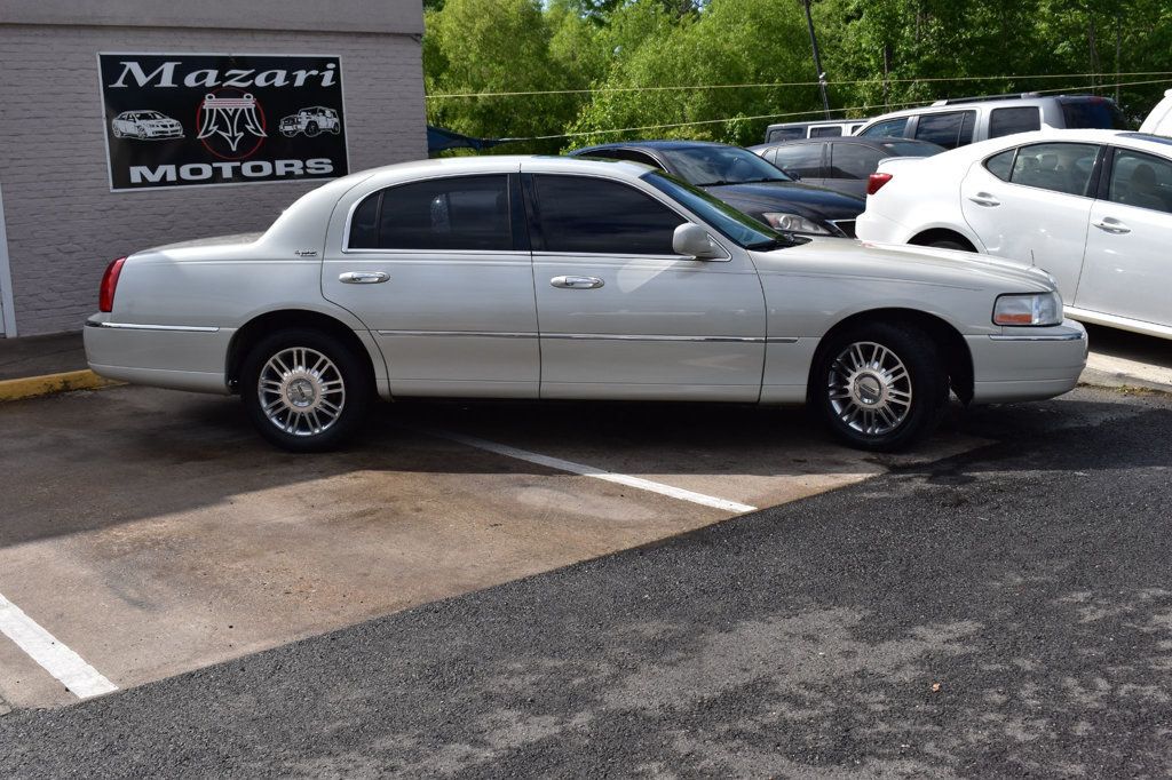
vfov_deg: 33.0
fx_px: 1318
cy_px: 390
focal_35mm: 40
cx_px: 586
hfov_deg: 47.9
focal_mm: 27
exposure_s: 1/500
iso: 280
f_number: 11
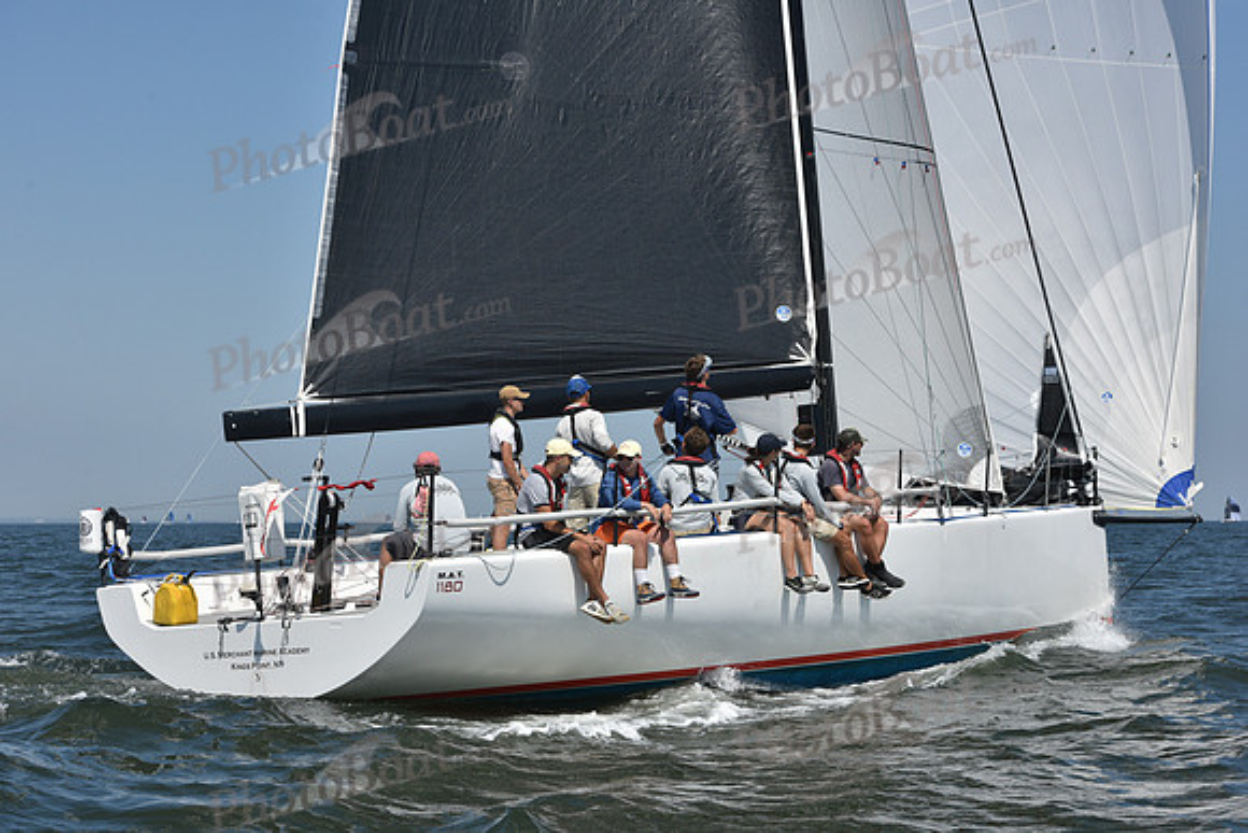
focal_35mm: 82
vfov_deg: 16.7
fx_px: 2843
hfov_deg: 24.8
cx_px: 624
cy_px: 416
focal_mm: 82
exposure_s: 1/1250
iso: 250
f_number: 9
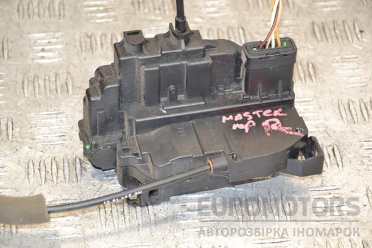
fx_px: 1426
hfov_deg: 14.9
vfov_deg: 9.9
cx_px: 186
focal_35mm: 138
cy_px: 124
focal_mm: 92
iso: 800
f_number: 5.6
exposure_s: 1/100
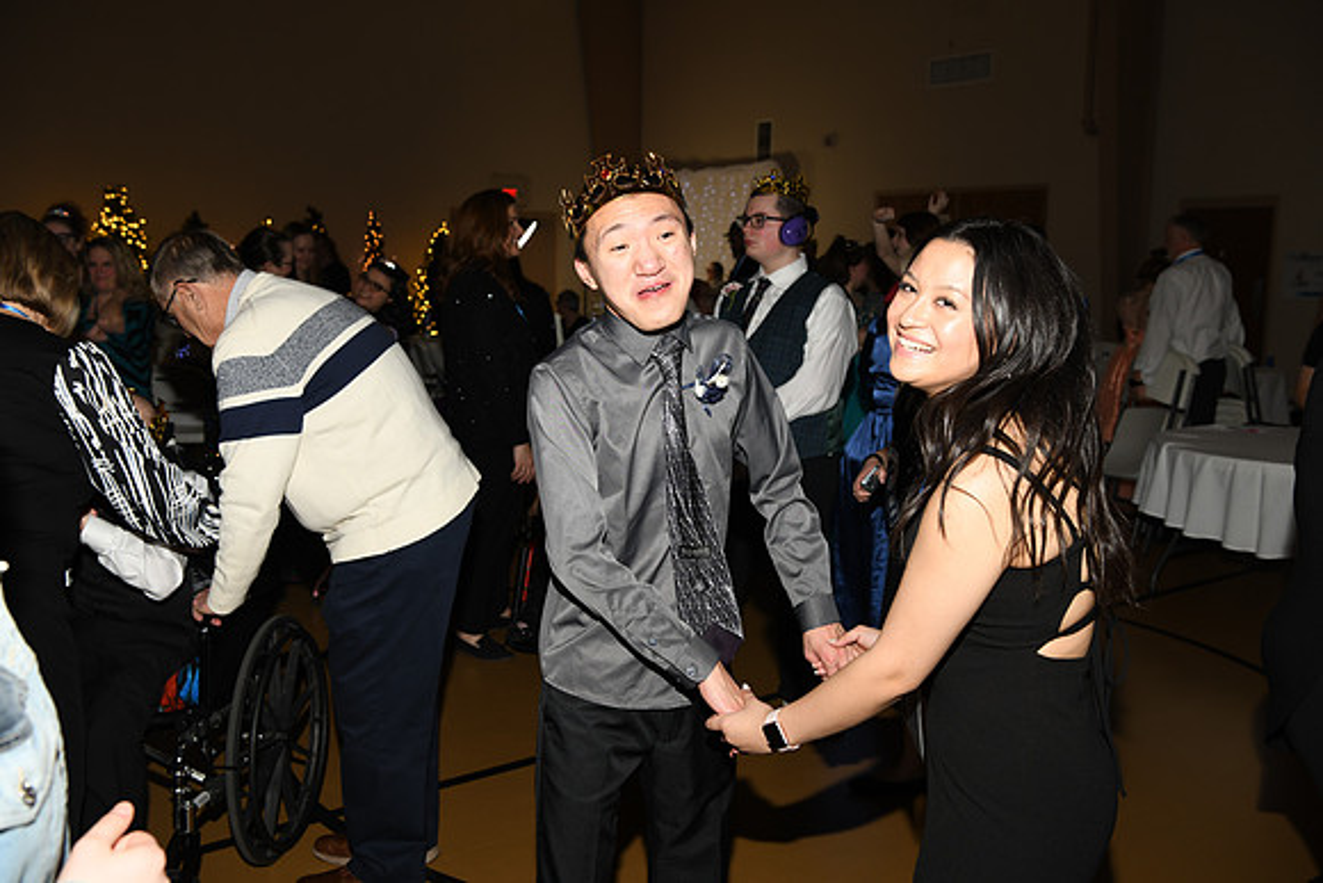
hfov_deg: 53.1
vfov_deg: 36.9
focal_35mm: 36
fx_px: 1323
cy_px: 442
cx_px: 662
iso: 400
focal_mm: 36
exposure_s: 1/60
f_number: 5.6
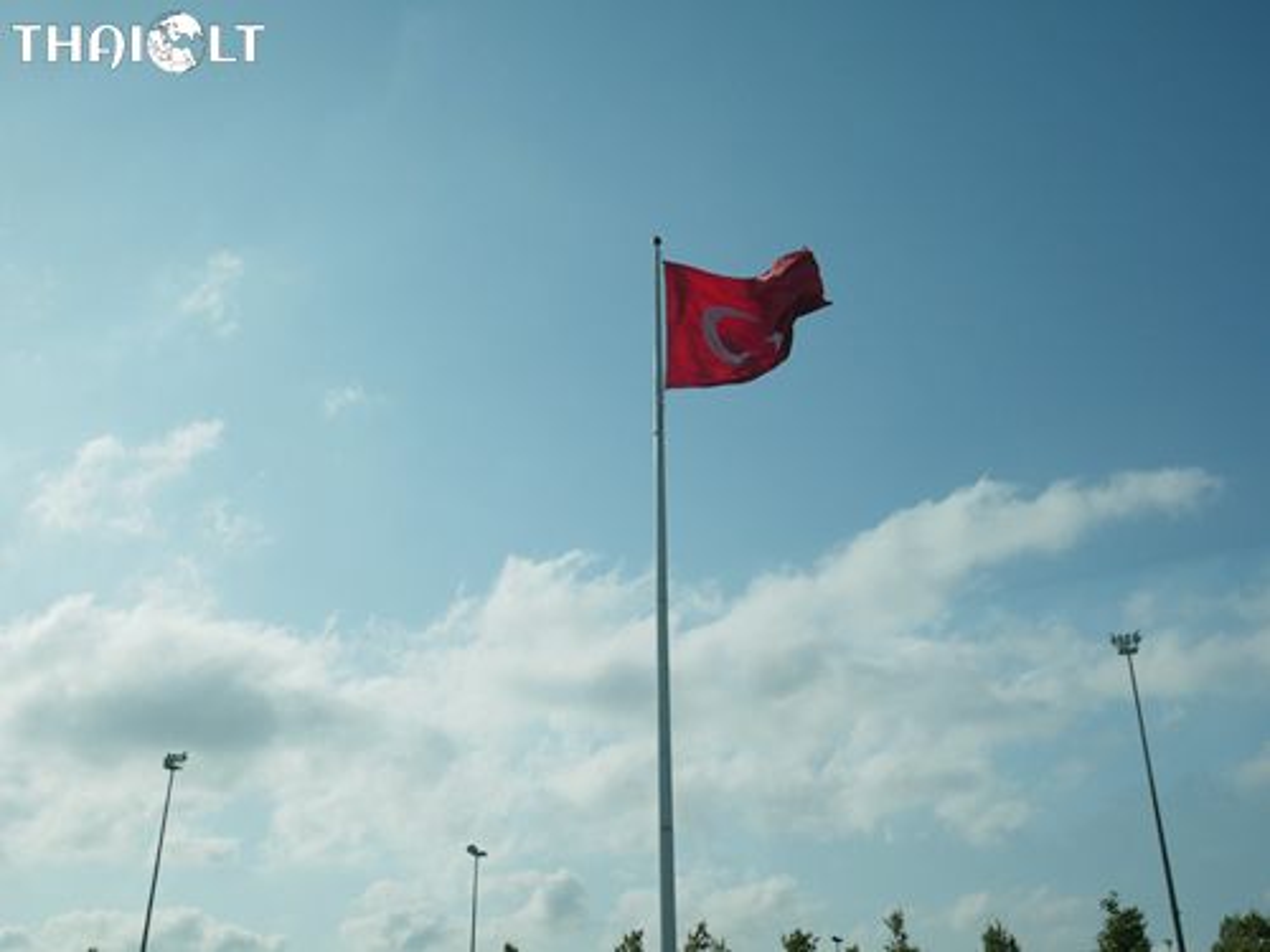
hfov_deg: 54.0
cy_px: 476
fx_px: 1247
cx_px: 635
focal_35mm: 34
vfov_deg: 41.8
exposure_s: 1/2000
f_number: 6.3
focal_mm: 17
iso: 200
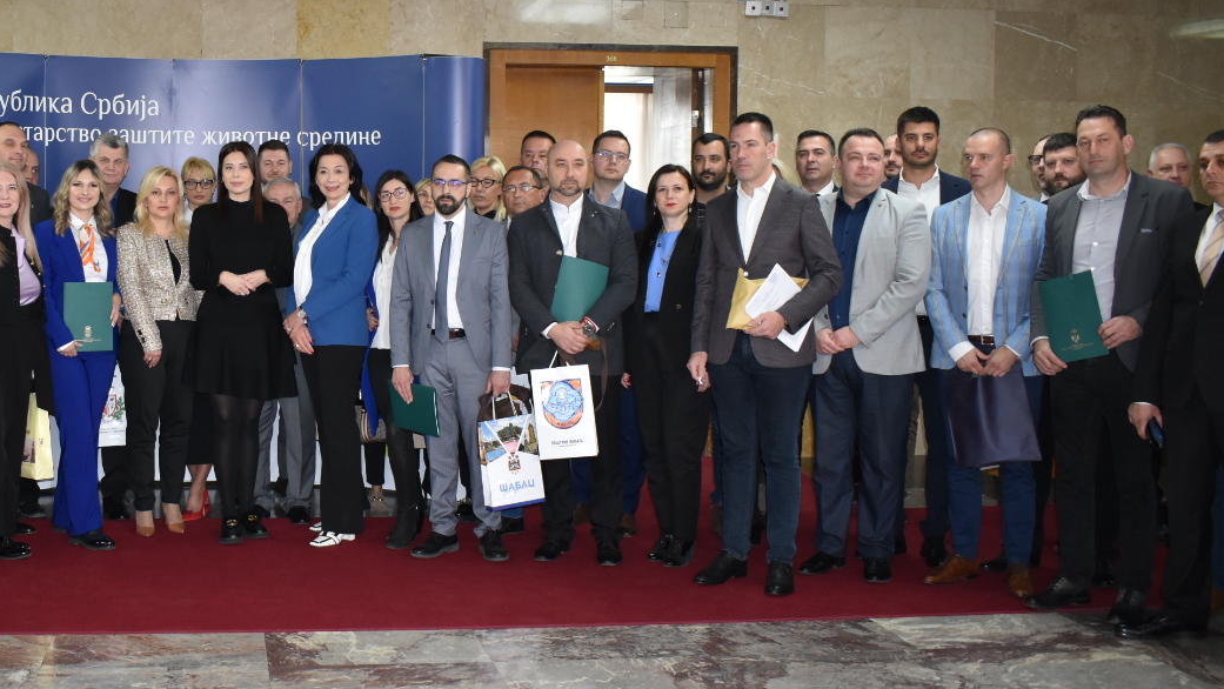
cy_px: 317
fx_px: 1428
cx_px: 315
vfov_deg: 27.1
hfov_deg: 44.9
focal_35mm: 44
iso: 800
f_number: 4
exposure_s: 1/60
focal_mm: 18
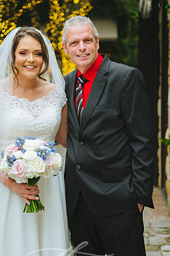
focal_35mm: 97
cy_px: 120
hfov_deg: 14.1
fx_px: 688
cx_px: 65
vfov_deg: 21.0
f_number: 2.8
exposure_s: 1/200
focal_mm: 70
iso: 200
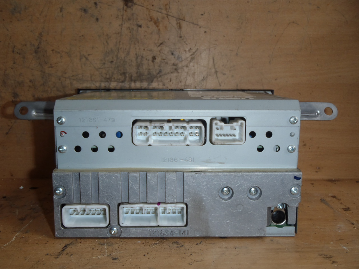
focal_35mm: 38
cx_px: 180
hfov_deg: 49.0
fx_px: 394
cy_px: 134
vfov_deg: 37.7
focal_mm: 6.83
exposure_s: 1/40
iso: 100
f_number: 4.6
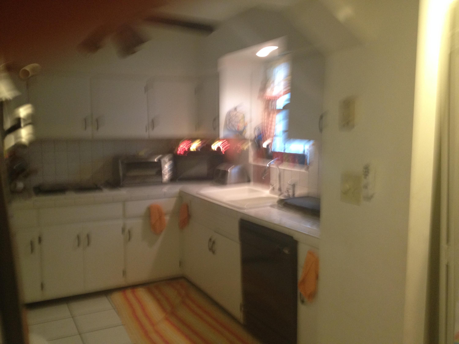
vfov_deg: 40.7
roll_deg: -0.8
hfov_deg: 52.6
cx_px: 230
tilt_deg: -7.5
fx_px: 464
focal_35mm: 35
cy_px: 172
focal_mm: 4.28
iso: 200
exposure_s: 1/20
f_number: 2.4
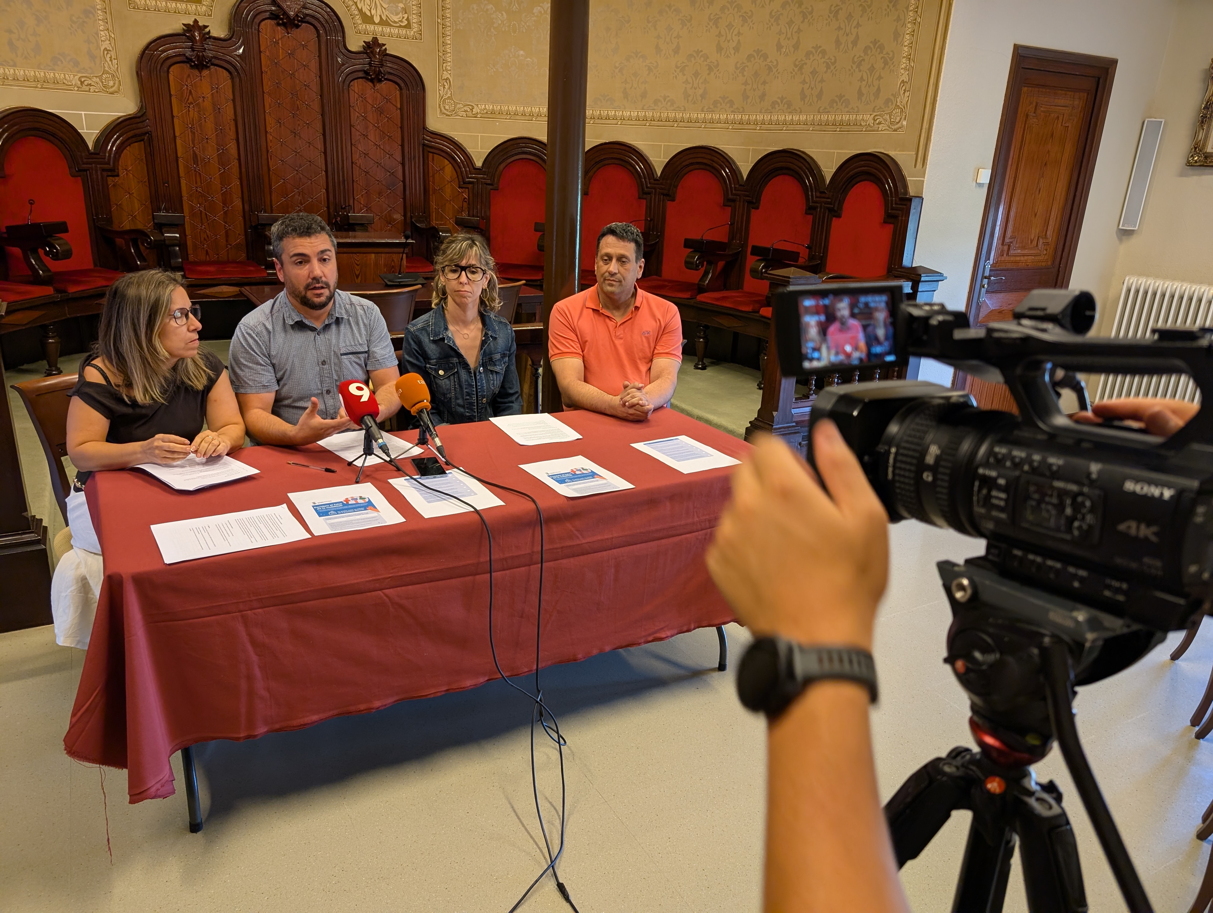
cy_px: 456
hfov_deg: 71.5
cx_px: 606
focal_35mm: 24
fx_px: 842
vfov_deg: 56.9
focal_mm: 6.9
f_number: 1.68
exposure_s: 1/50
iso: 161
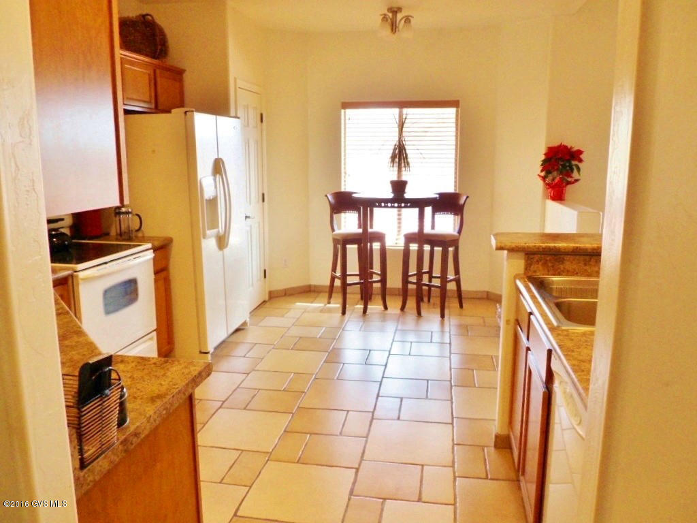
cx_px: 348
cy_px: 262
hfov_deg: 65.3
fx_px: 544
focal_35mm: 27
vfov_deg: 51.4
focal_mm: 4.9
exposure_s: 1/30
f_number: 3.3
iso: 100
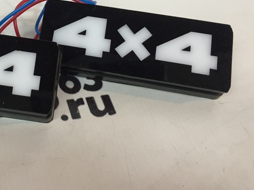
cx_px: 35
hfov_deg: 34.0
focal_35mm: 54
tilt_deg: -41.8
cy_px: 36
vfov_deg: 26.5
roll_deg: -3.8
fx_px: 396
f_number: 2.2
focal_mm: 4.15
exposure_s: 1/33
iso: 125
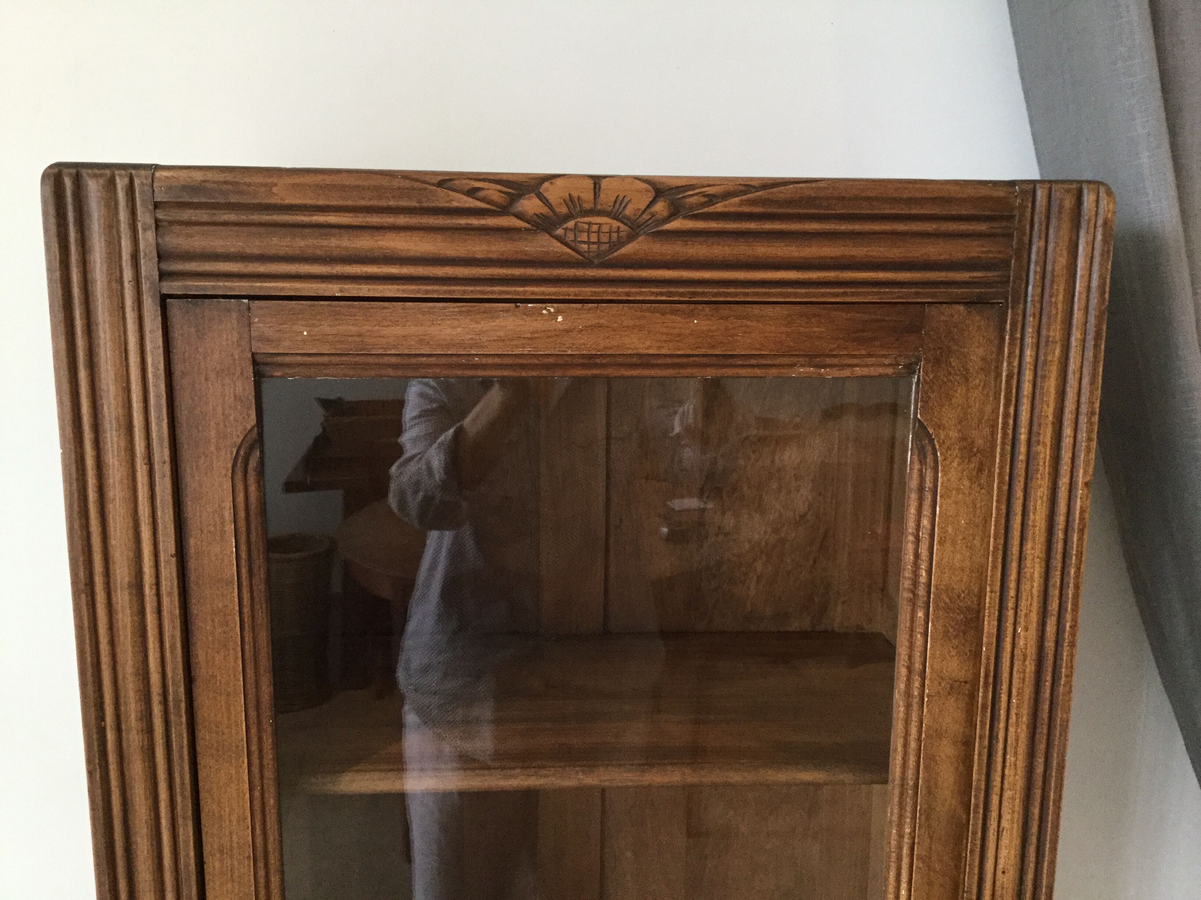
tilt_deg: -10.5
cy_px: 450
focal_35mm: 31
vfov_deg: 45.4
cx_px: 600
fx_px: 1076
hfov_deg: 58.4
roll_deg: -1.8
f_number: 2.4
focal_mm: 3.3
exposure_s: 1/33
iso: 160
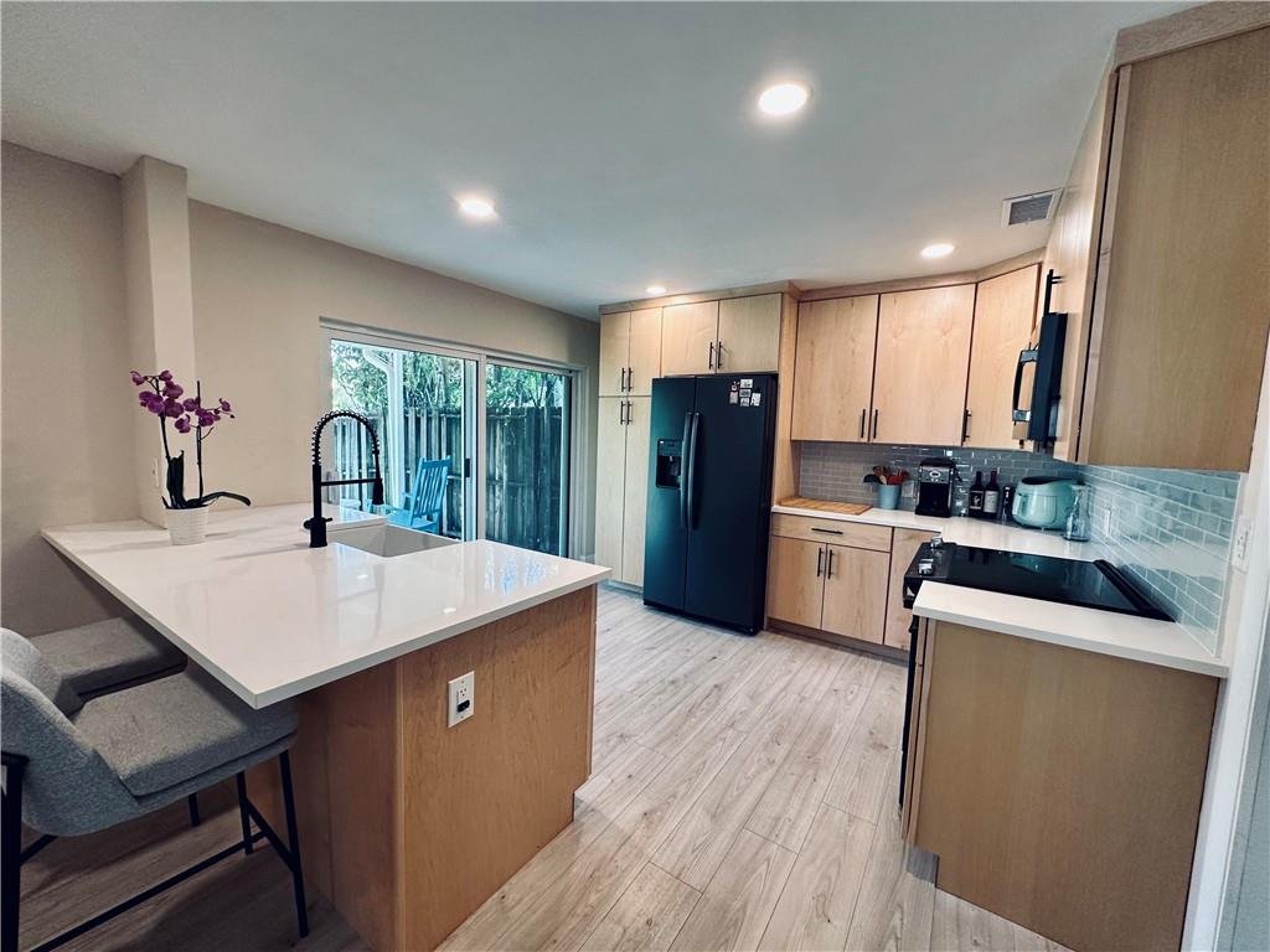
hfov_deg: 102.1
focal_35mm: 14
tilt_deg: -5.4
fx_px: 514
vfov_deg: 85.7
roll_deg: -2.7
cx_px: 635
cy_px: 476
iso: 160
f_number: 2.2
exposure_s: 1/120
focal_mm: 2.22
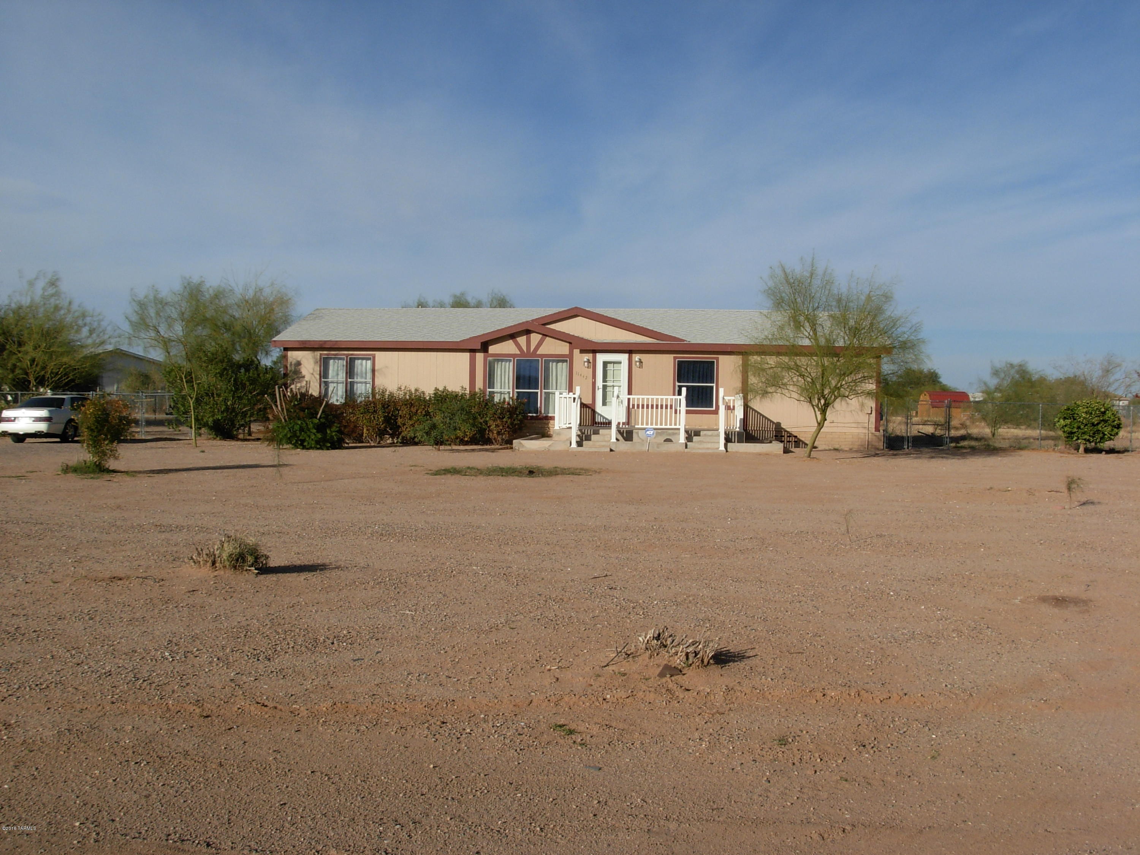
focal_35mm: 38
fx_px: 1251
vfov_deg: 37.7
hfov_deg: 49.0
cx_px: 570
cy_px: 428
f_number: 4.9
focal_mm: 6.3
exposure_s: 1/939
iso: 79
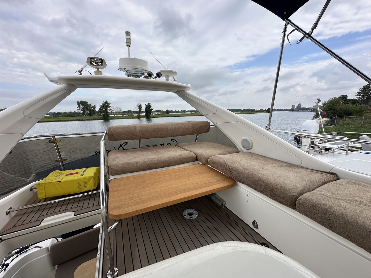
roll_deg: +0.7
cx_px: 186
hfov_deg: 102.1
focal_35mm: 14
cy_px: 139
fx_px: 150
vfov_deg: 85.7
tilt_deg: -10.0
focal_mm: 2.22
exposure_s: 1/1114
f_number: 2.2
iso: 50
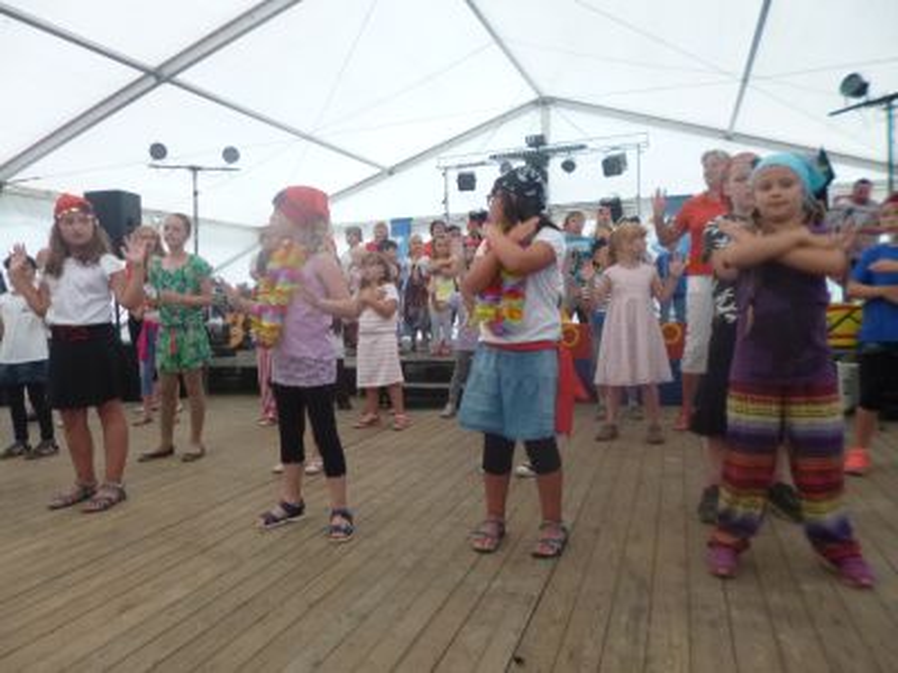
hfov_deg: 71.6
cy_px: 336
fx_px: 623
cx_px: 449
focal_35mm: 24
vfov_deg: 56.8
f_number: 2.5
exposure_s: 1/60
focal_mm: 4.3
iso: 250
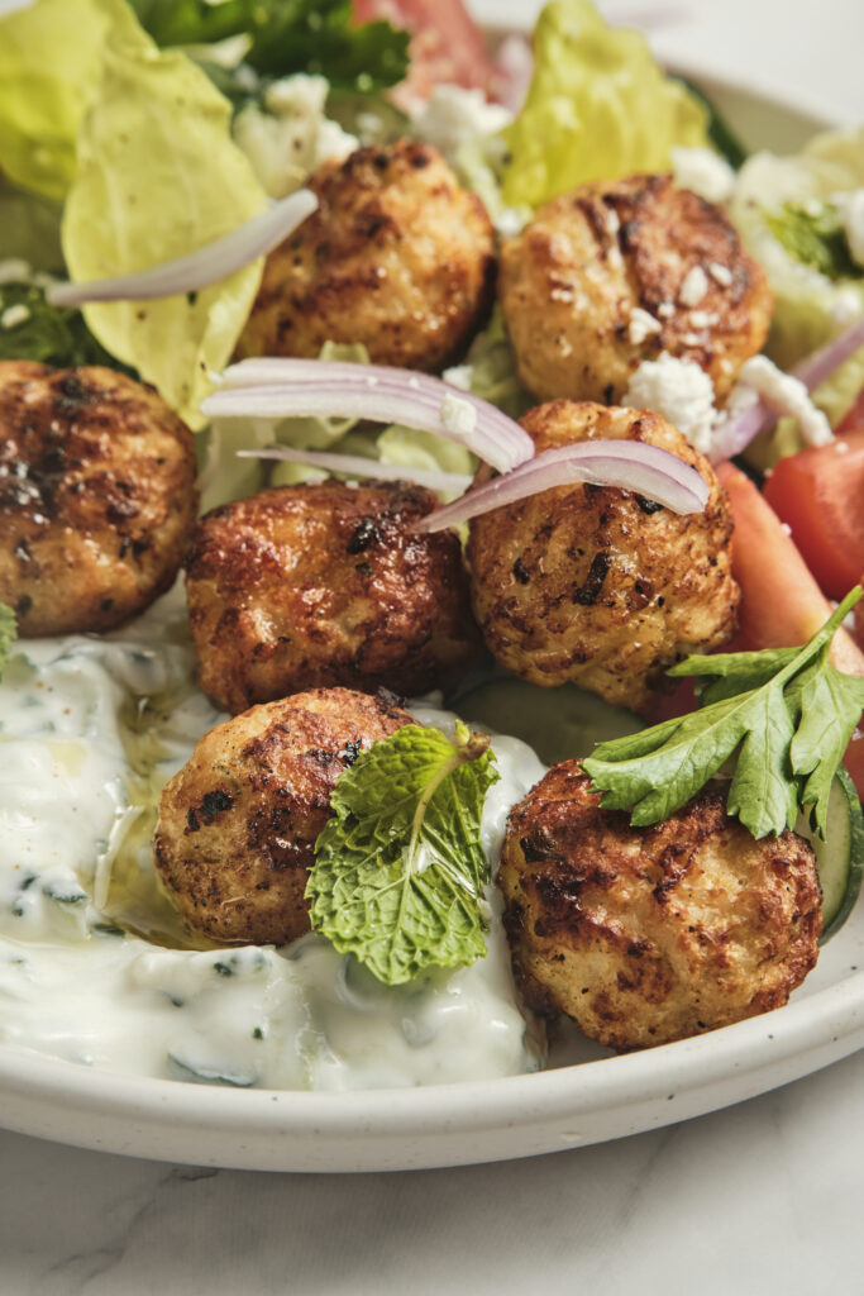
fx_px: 3778
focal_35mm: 105
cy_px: 648
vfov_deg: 19.5
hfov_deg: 13.0
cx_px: 432
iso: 160
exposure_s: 1/250
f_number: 8
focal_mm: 70
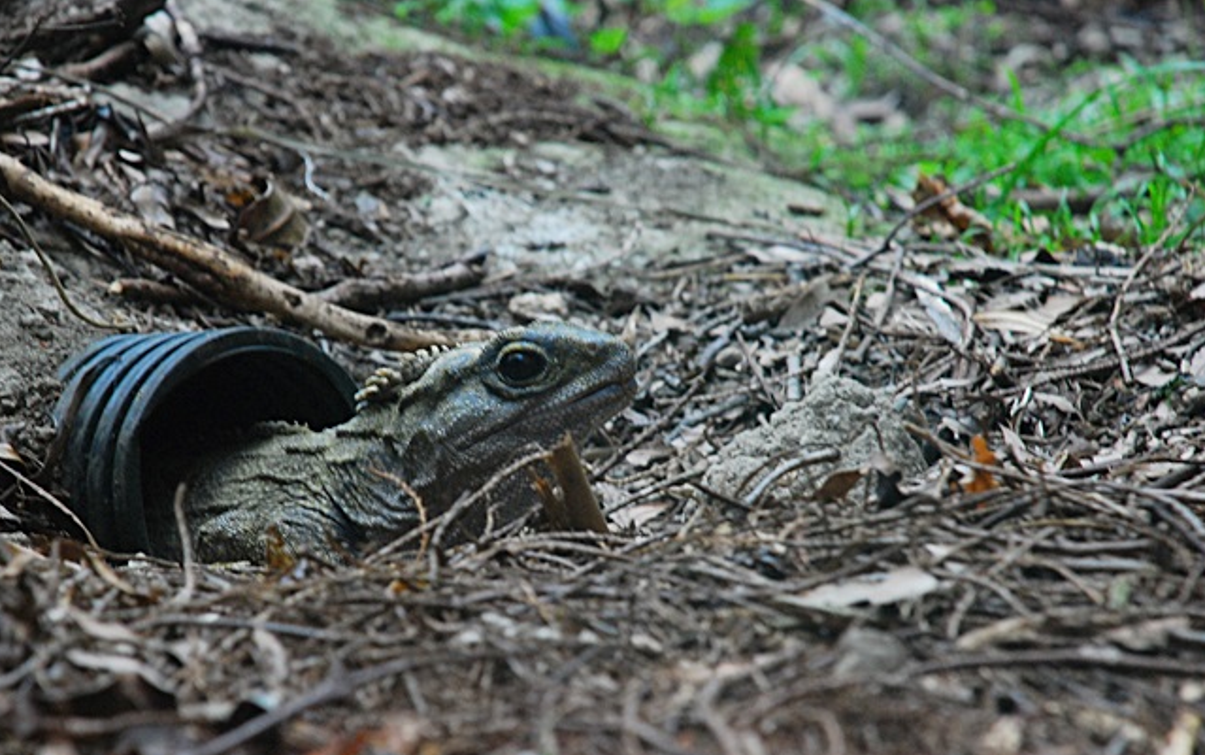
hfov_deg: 8.1
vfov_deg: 5.1
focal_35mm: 259
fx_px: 8497
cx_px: 477
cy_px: 413
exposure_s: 1/30
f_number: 5.6
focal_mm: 135
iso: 640
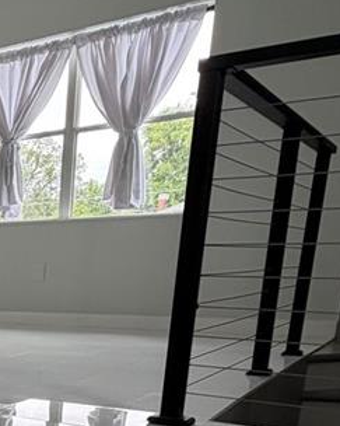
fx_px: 680
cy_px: 464
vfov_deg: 31.1
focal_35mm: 54
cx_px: -133
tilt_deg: -16.7
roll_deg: +0.3
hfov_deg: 23.8
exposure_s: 1/122
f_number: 2.2
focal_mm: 2.22
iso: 50
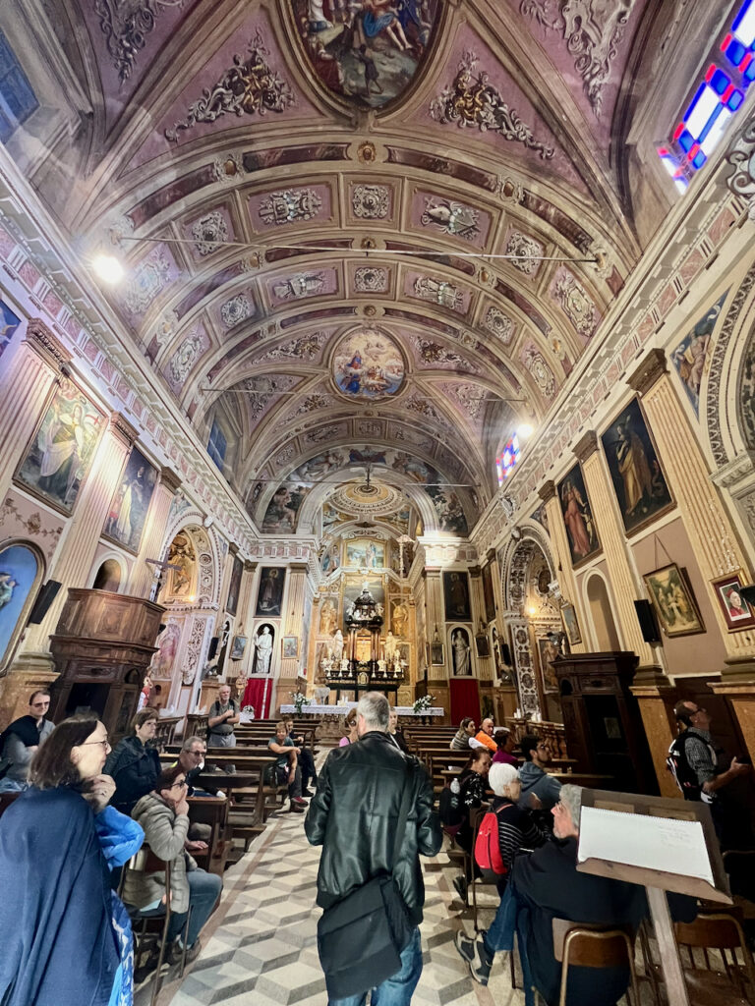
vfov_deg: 106.2
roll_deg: +0.1
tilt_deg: +25.5
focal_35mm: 13
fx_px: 378
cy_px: 503
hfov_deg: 89.9
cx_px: 378
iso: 500
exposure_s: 1/50
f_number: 1.8
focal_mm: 1.57
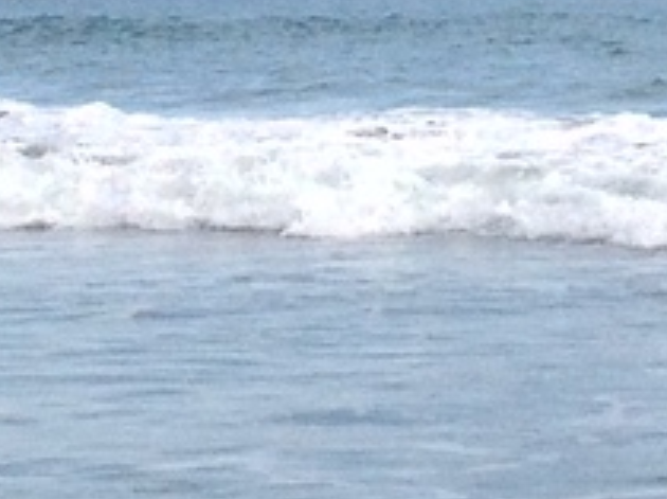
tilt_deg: -3.3
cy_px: -13
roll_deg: +0.6
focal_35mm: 267
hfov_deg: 7.4
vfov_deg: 5.5
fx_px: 5139
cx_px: 467
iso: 50
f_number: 2.4
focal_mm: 4.28
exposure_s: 1/1577
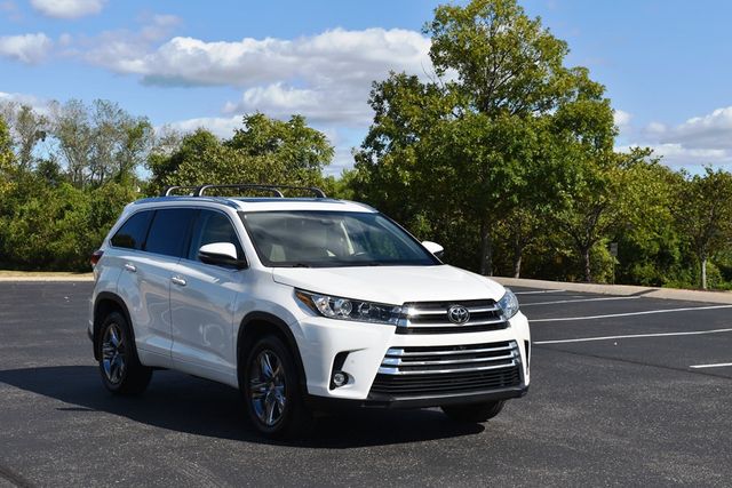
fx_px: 1281
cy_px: 244
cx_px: 366
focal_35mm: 63
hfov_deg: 31.9
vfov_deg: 21.6
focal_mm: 42
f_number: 10
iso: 100
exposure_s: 1/400
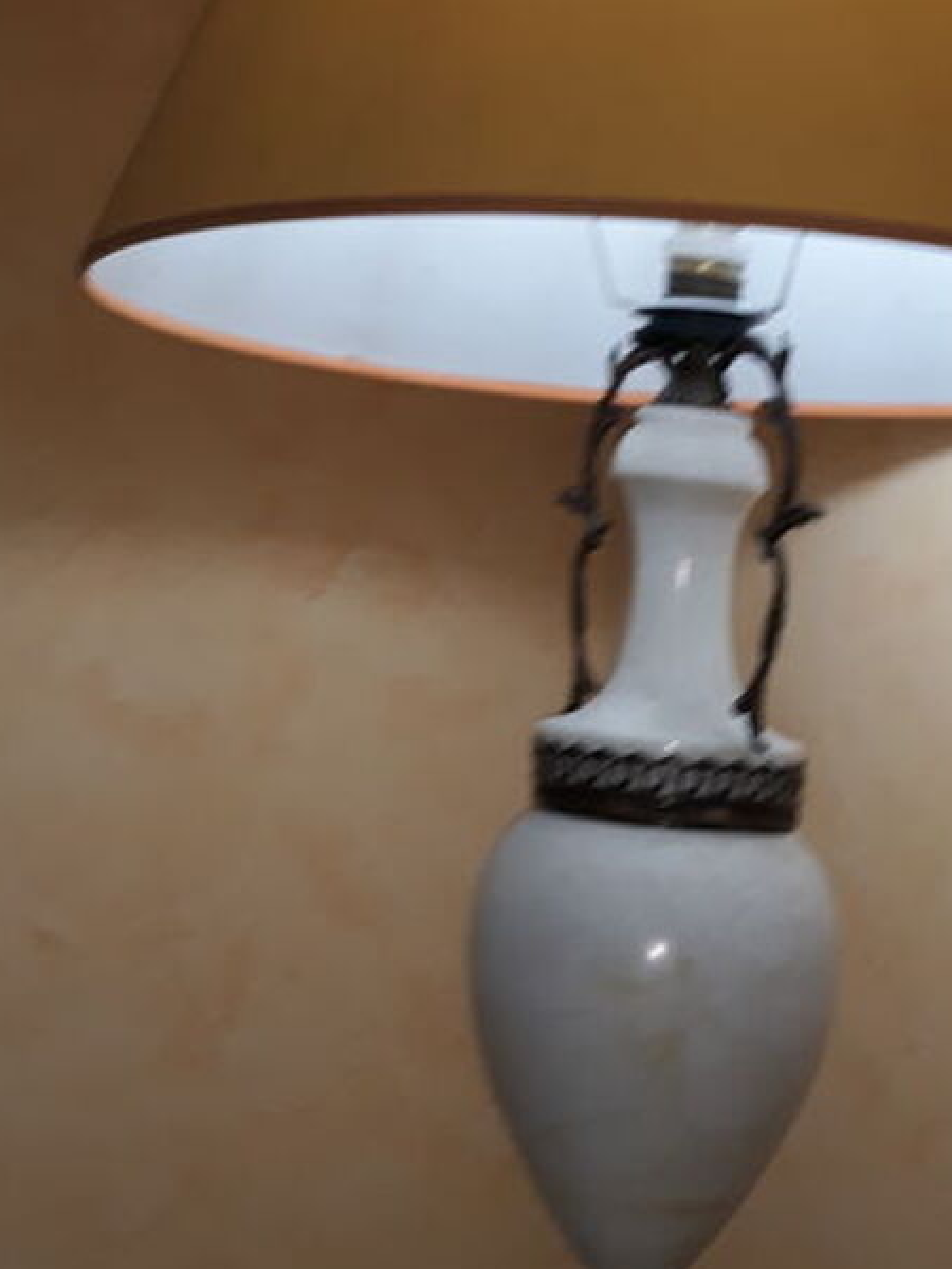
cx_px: 842
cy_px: 1084
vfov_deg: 31.0
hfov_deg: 23.8
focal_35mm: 60
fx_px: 2200
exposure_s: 1/50
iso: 40
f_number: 1.7
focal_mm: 3.71
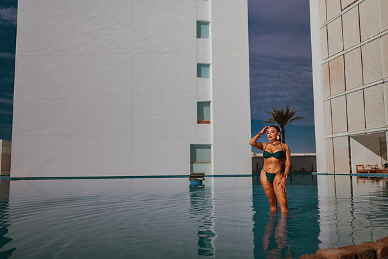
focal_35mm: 35
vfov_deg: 37.9
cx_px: 194
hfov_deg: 54.4
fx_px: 377
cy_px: 130
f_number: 1.8
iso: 50
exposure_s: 1/8000
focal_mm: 35
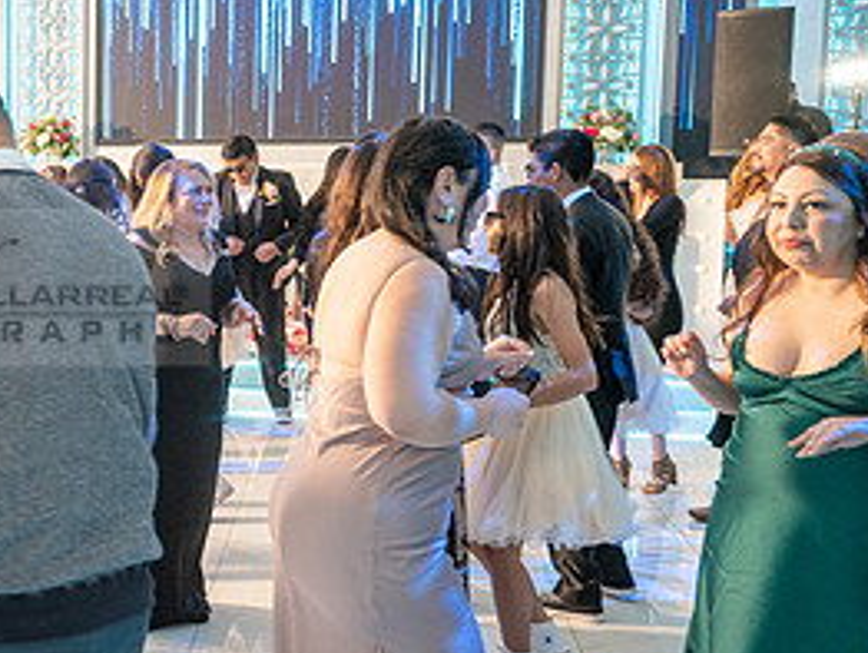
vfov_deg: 28.6
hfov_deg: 33.1
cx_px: -70
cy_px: 287
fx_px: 1280
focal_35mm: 51
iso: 1000
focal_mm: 24
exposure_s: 1/160
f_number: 4.5
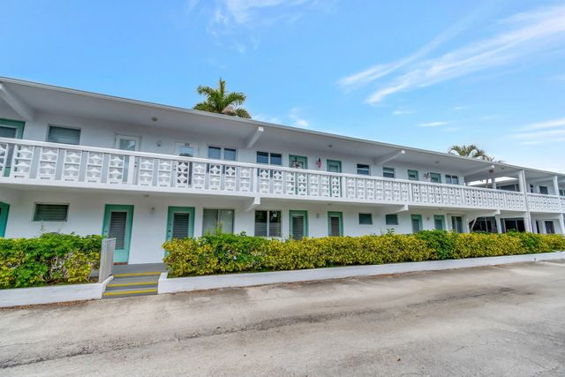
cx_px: 282
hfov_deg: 100.4
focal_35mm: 15
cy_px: 188
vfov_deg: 77.4
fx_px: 235
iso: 1100
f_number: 8
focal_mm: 10
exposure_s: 1/640
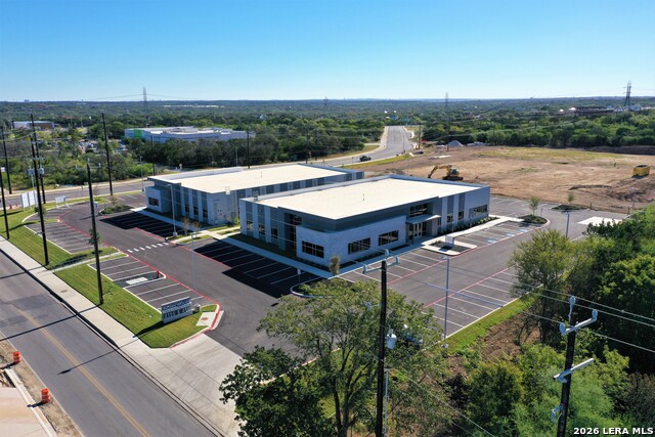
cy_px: 218
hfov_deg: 65.5
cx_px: 328
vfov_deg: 46.4
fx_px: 510
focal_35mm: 28
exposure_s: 1/500
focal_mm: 10.26
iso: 100
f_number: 5.6
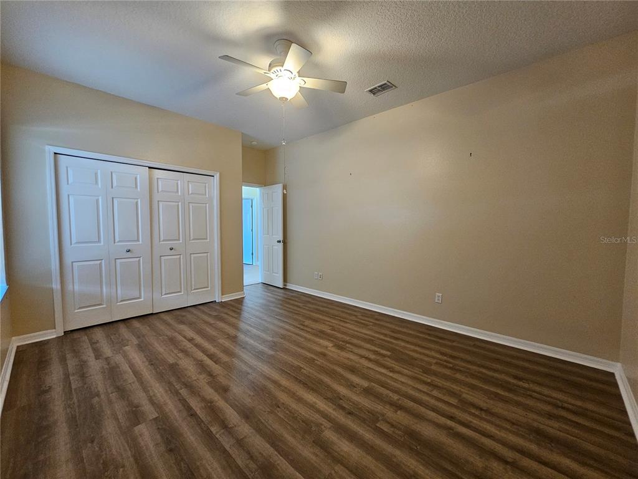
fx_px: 240
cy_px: 240
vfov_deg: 89.9
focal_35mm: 13
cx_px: 319
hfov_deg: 106.2
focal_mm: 2.2
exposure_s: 1/60
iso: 320
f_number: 2.2
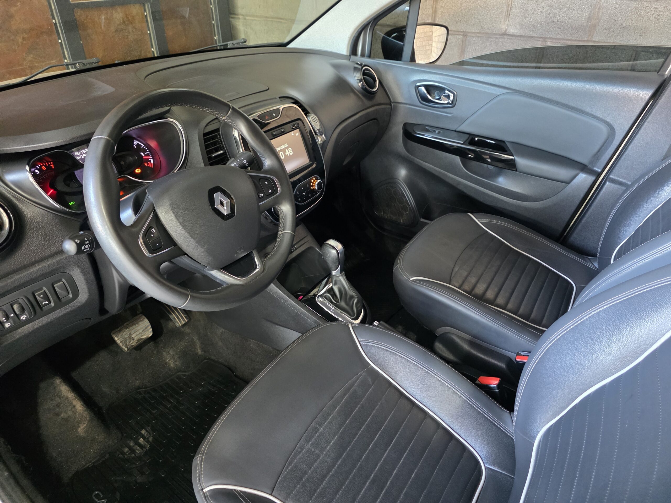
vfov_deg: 58.9
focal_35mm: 23
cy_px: 252
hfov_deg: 73.9
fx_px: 446
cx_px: 336
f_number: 1.7
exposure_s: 1/50
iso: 1600
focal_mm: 6.3
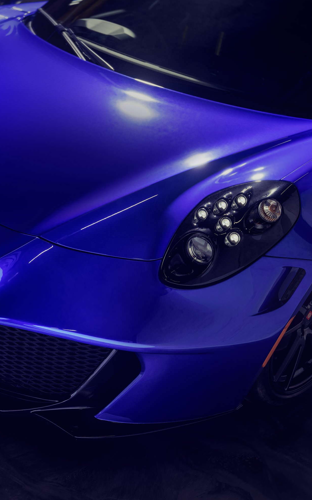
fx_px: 816
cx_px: 117
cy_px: 250
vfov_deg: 34.0
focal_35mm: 60
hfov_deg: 21.6
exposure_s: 1/320
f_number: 4
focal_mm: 39
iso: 100
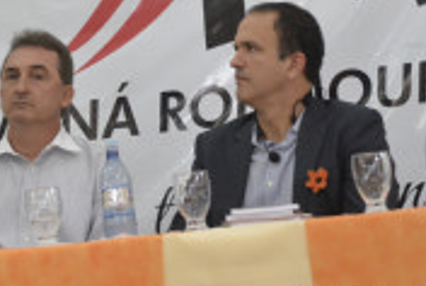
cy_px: 47
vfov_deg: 6.7
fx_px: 2418
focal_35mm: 204
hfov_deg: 10.0
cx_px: 46
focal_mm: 48
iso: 1600
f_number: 4.8
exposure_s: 1/100
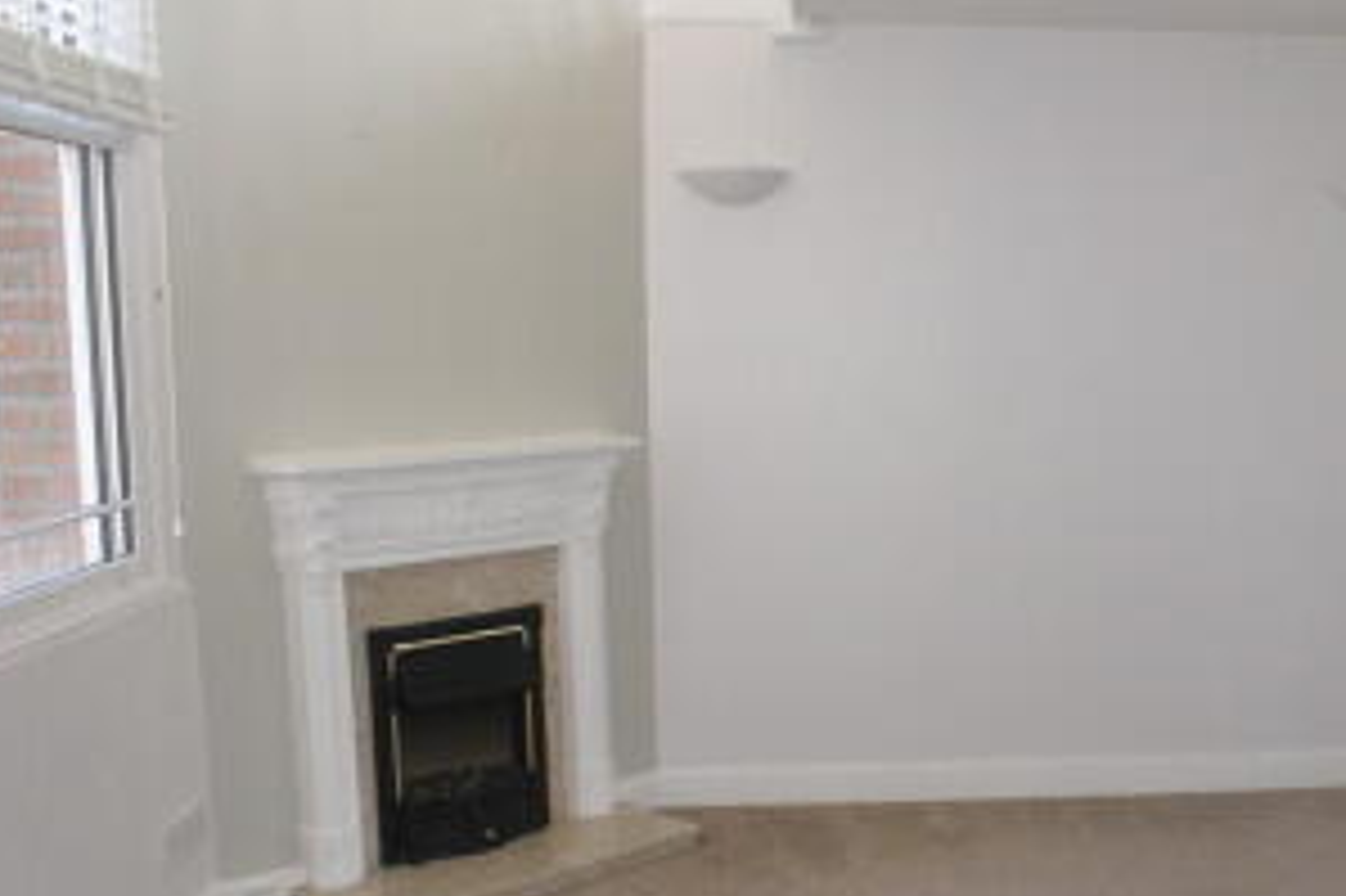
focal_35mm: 43
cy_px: 529
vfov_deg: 31.1
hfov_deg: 43.9
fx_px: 1607
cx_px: 1017
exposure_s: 1/60
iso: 400
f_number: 5.6
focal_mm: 18
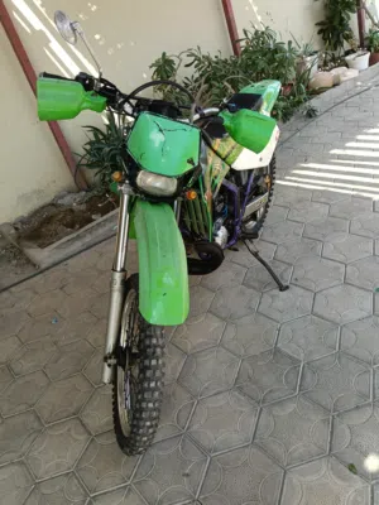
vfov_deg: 65.3
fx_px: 394
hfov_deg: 51.4
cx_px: 190
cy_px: 252
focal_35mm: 27
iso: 64
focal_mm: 3.98
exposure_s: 1/100
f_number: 1.8
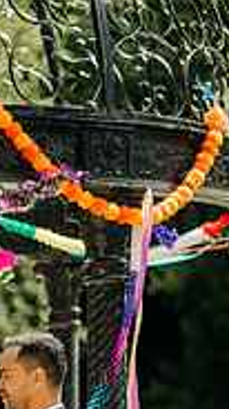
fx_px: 2362
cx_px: -93
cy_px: 493
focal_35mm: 218
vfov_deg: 9.8
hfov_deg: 5.5
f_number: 2
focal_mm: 85
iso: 100
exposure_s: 1/2500
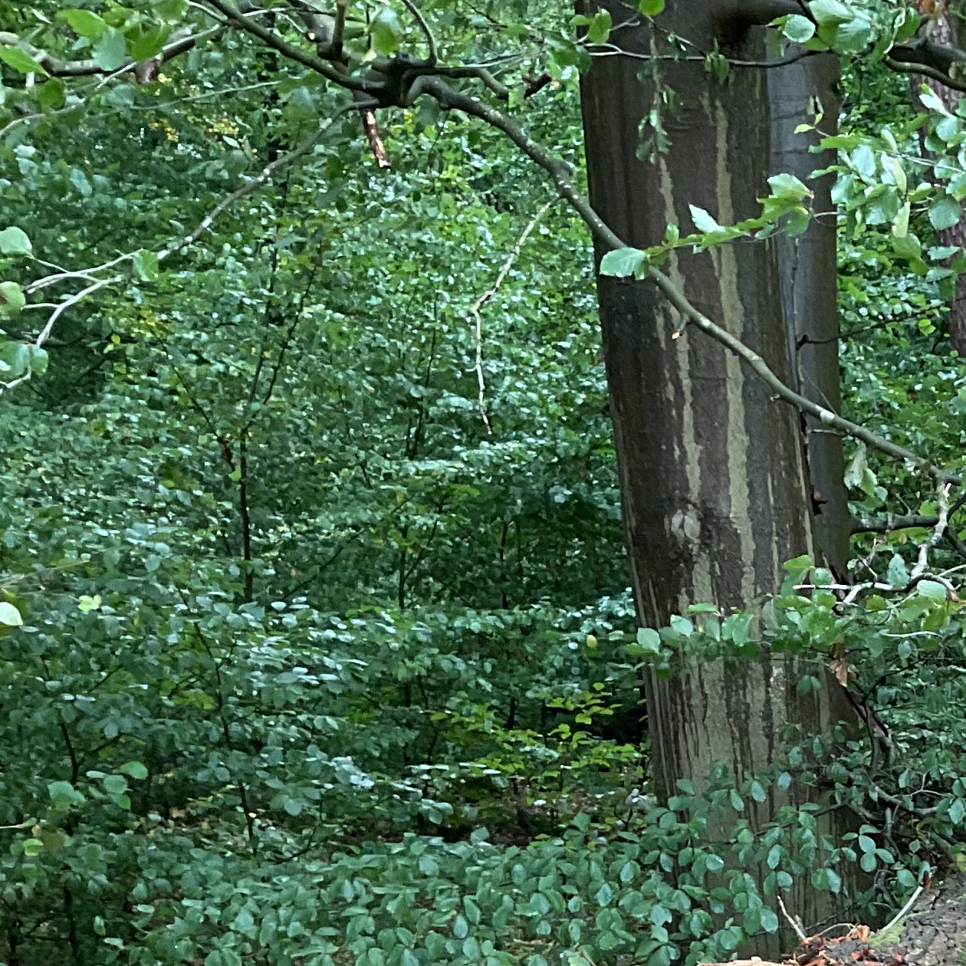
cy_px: 994
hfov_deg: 19.0
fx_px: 2589
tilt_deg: -8.9
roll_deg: +1.6
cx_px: 1372
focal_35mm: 82
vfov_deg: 20.4
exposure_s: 1/120
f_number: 1.8
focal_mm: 3
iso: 50
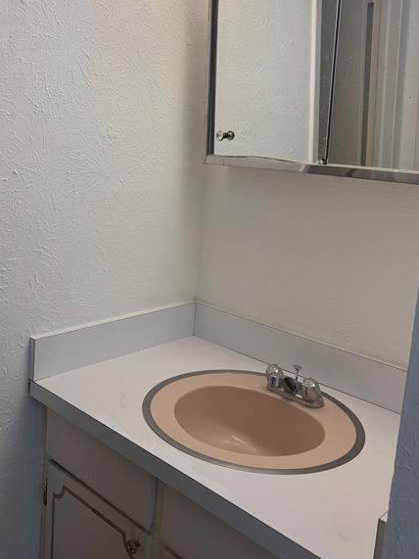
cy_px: 229
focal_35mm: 35
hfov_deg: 40.5
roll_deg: -3.9
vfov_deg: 52.3
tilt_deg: -8.2
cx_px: 173
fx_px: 565
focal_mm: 5.96
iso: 64
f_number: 1.6
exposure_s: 1/120
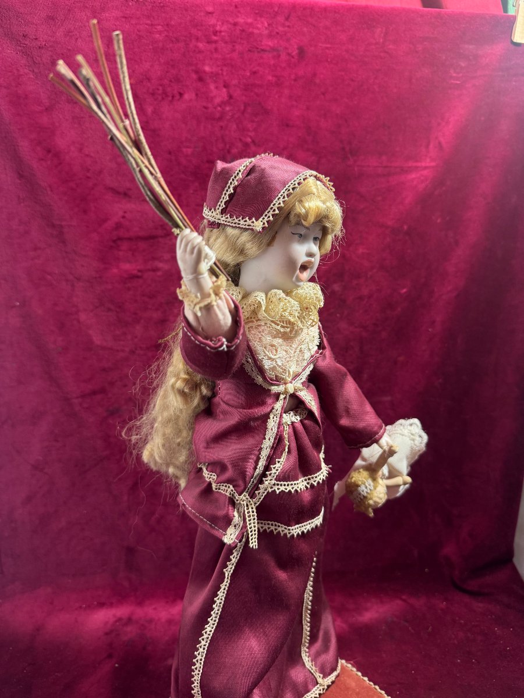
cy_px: 349
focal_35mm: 24
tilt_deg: -11.7
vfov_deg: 71.6
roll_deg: +0.1
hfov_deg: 56.8
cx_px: 262
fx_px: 484
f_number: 1.78
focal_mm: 6.76
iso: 160
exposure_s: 1/50
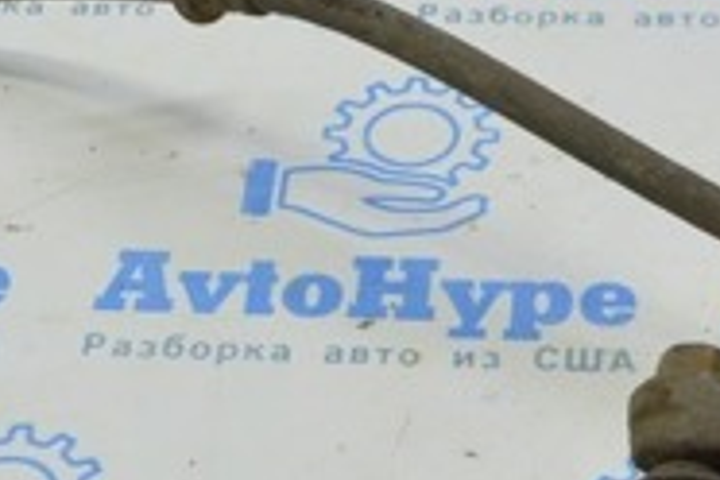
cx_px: 325
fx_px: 2574
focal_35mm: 129
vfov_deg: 10.6
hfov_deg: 15.9
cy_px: 412
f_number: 5.6
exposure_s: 1/25
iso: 400
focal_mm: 25
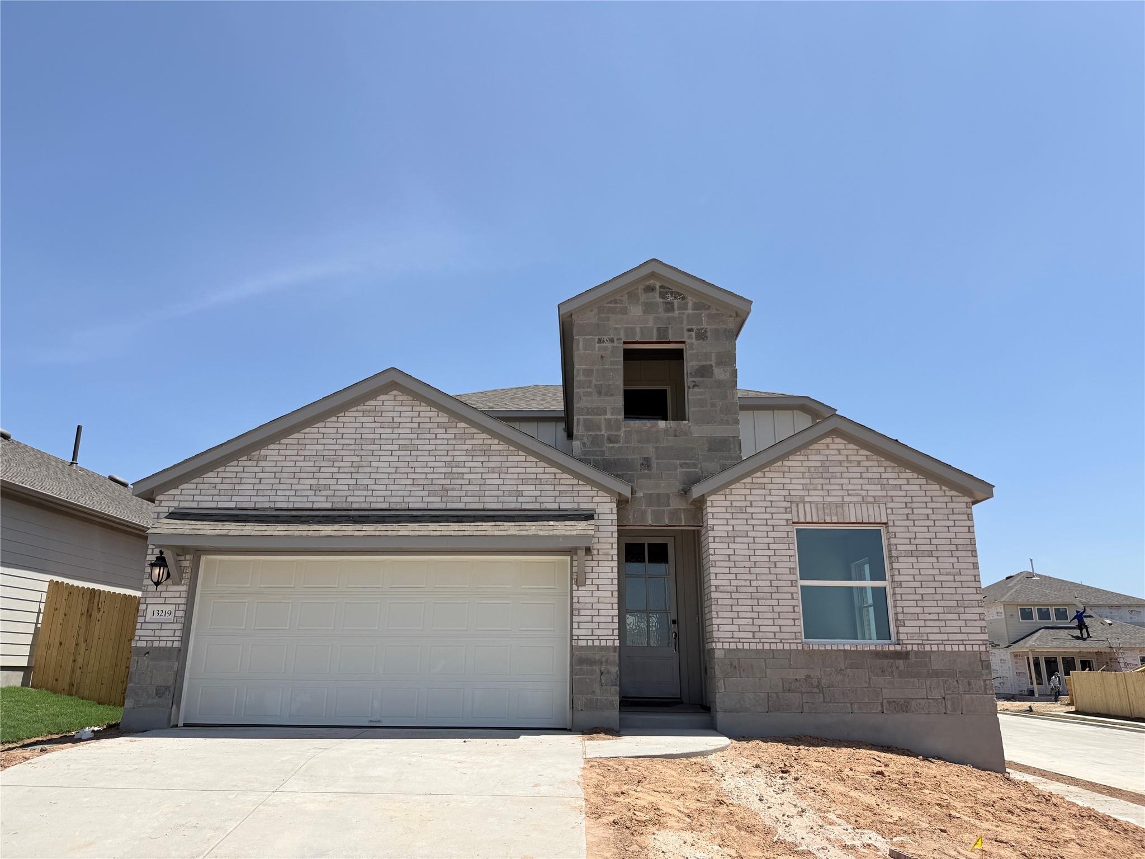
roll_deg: -0.1
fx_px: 794
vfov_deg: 56.8
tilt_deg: +16.0
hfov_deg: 71.6
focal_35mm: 24
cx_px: 572
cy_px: 430
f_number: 1.78
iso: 80
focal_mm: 6.76
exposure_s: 1/7353
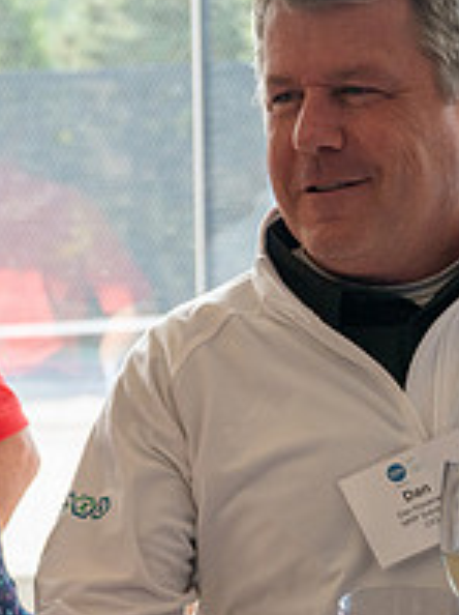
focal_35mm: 110
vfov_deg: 17.8
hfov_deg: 13.2
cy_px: 426
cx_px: -50
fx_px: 1949
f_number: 4
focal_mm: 39
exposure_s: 1/1000
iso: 1600
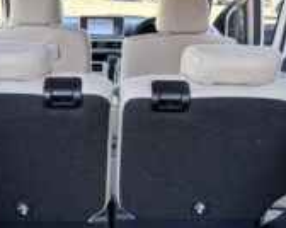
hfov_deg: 35.2
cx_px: 109
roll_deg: +0.7
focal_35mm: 53
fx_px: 448
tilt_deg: -24.0
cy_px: 214
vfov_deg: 27.3
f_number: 1.6
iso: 50
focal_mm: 5.96
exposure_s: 1/168
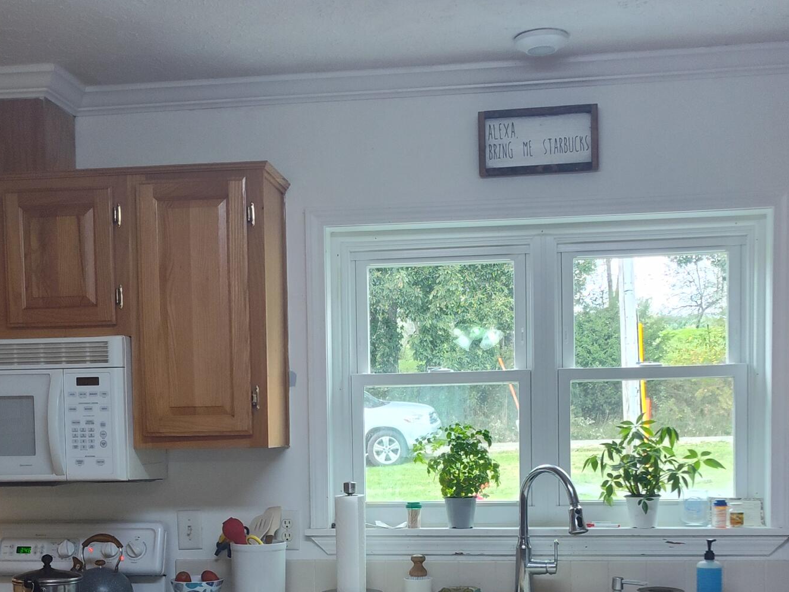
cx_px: 352
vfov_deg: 27.3
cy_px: 494
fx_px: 1185
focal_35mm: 52
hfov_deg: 36.8
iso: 497
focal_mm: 5.56
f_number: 1.8
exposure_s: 1/120
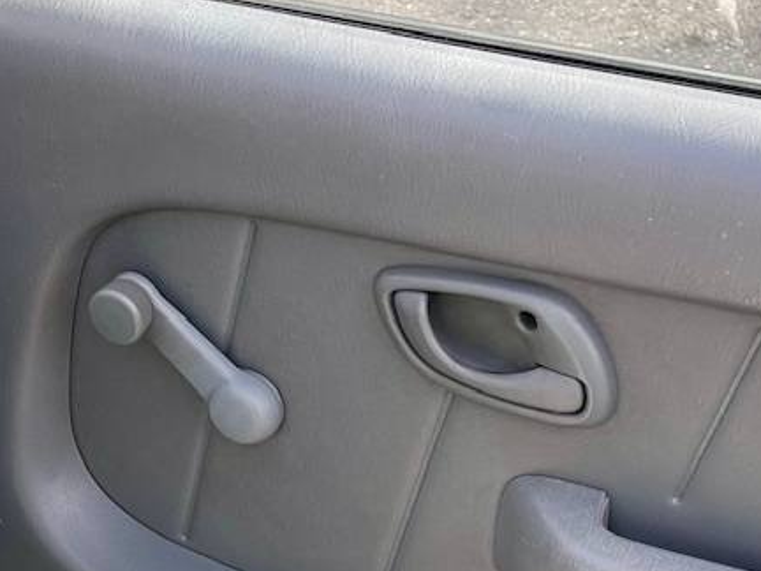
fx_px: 1627
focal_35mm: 74
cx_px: 363
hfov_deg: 26.3
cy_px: 671
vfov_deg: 18.9
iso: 32
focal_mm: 5.1
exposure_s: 1/322
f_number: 1.6
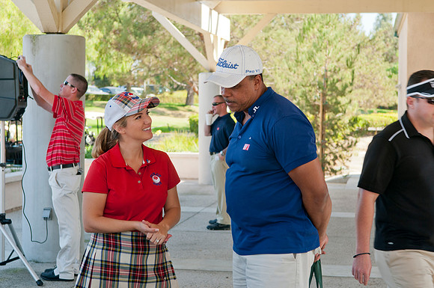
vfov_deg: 18.9
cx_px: 217
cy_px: 144
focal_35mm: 72
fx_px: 867
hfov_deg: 28.1
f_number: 5
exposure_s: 1/60
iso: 200
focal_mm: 48
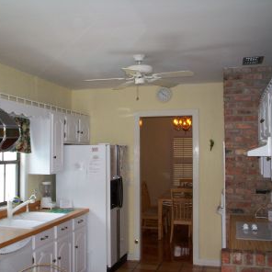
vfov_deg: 39.2
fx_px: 382
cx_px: 111
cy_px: 136
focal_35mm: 43
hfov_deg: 39.0
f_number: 4.5
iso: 140
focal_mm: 5.9
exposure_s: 1/64
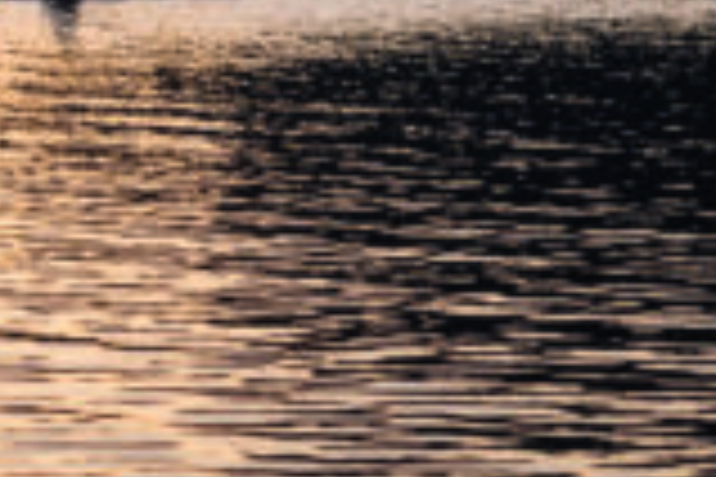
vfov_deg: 4.0
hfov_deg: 6.0
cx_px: -599
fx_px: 6742
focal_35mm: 339
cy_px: -434
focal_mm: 70
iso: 800
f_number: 5.6
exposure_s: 1/320
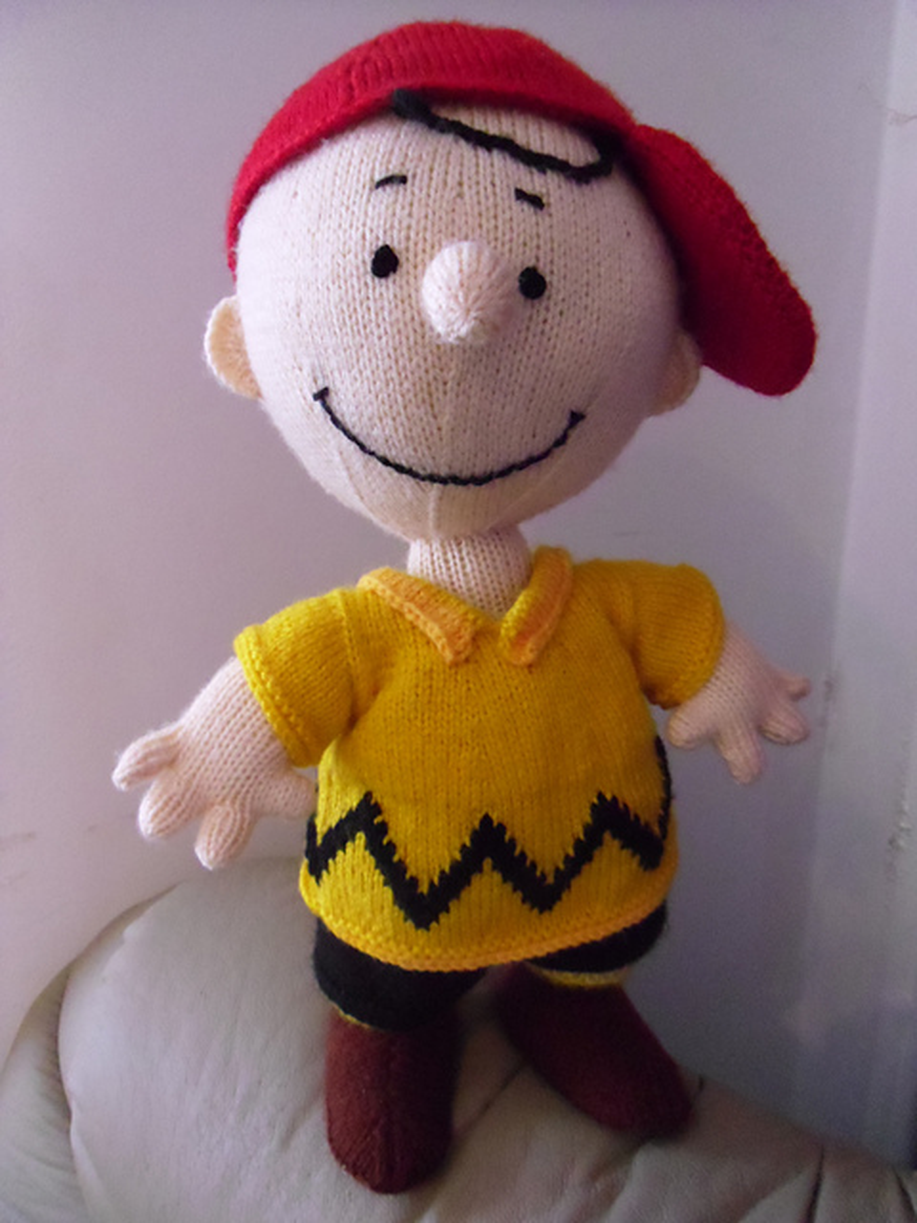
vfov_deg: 58.4
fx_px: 1095
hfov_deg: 45.4
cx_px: 458
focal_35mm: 31
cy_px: 612
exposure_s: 1/13
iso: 800
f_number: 3.3
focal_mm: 5.6
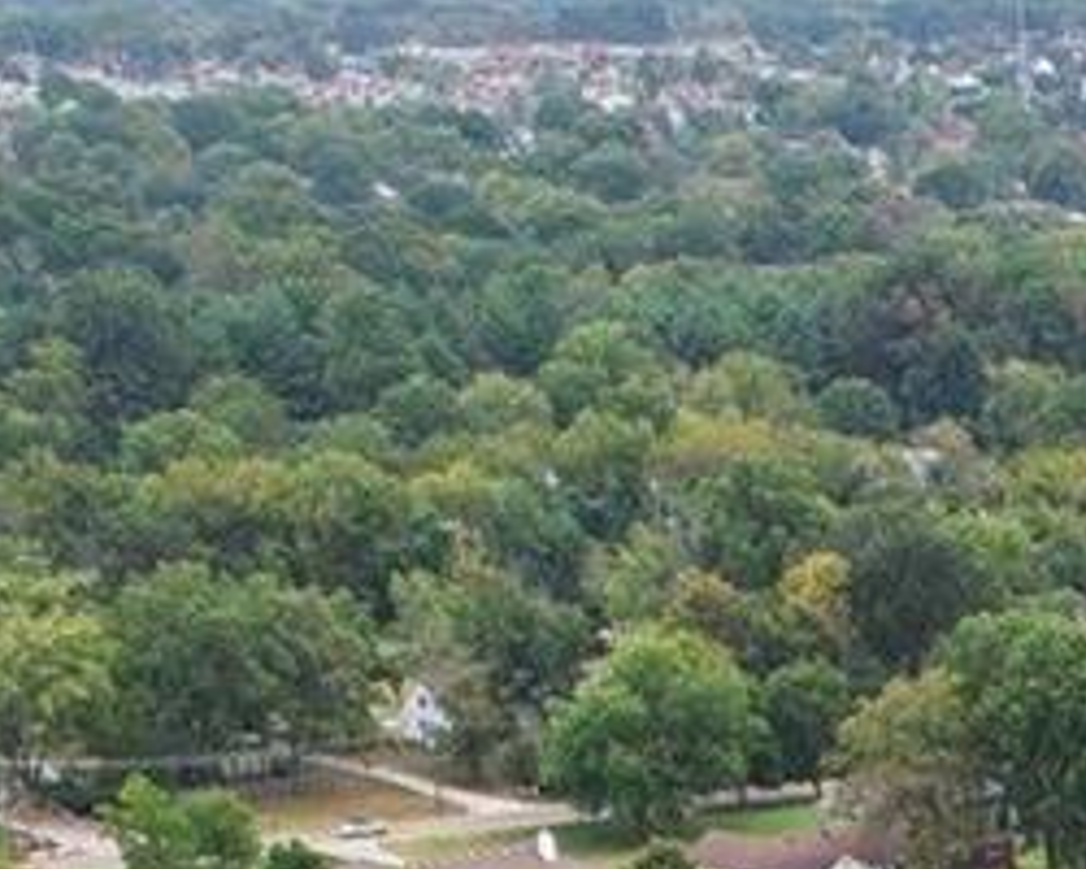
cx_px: 2137
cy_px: 2029
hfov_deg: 12.8
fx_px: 4243
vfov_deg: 10.3
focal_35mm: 132
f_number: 2.8
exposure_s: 1/500
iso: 100
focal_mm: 8.4
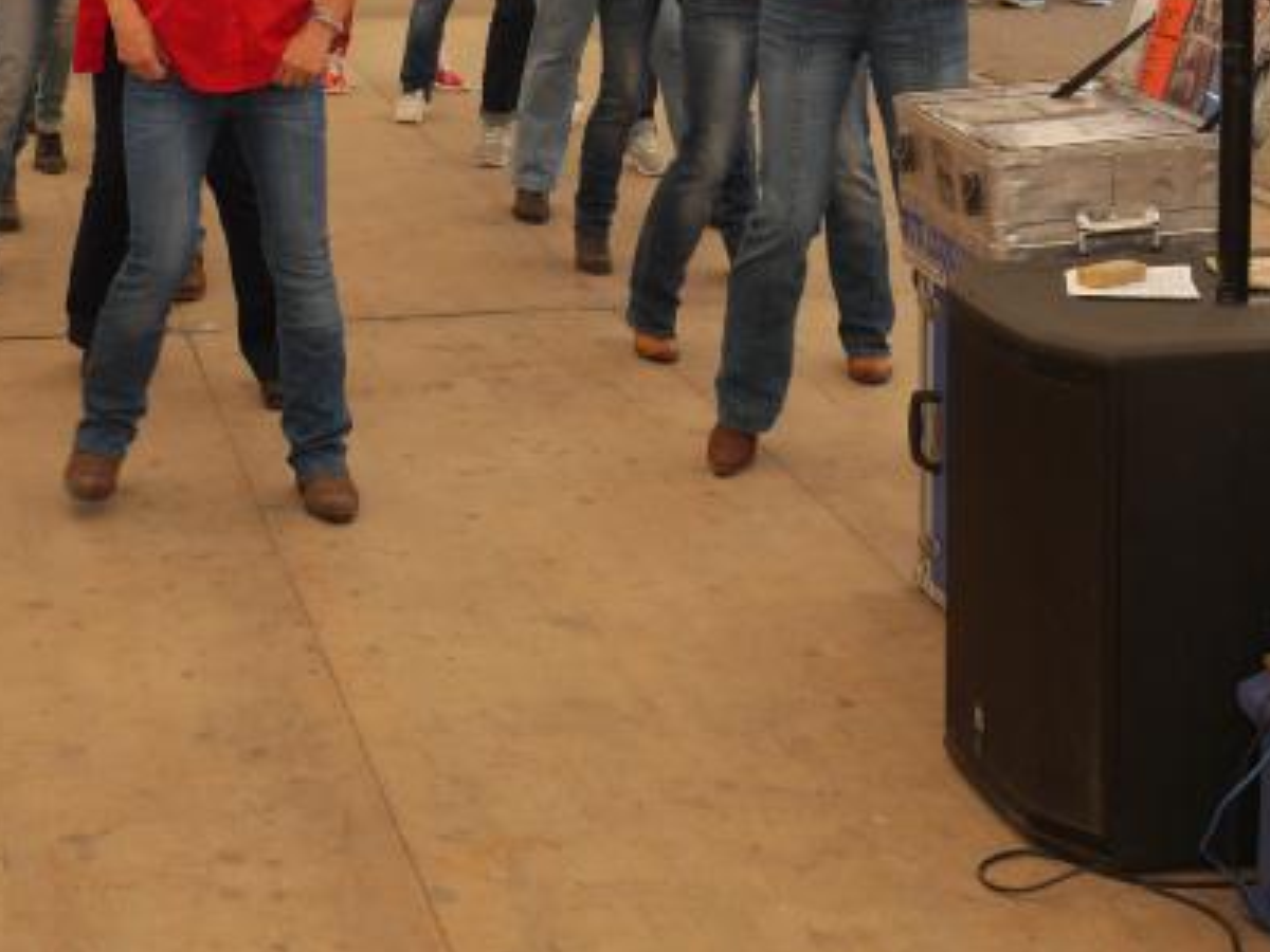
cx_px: 181
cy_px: 10
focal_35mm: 76
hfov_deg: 25.0
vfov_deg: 18.9
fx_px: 2788
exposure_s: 1/160
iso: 200
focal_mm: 19
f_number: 5
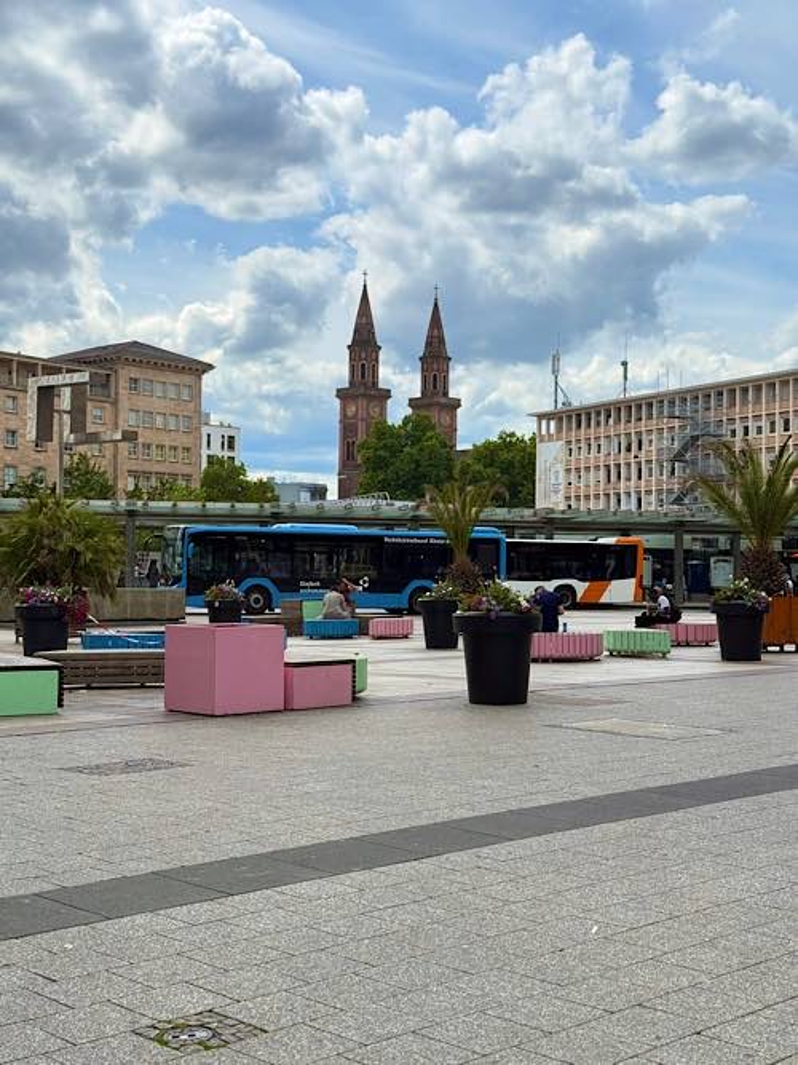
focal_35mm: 48
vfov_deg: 39.7
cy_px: 532
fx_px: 1476
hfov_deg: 30.3
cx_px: 399
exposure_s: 1/3378
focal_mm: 6.76
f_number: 1.78
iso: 100
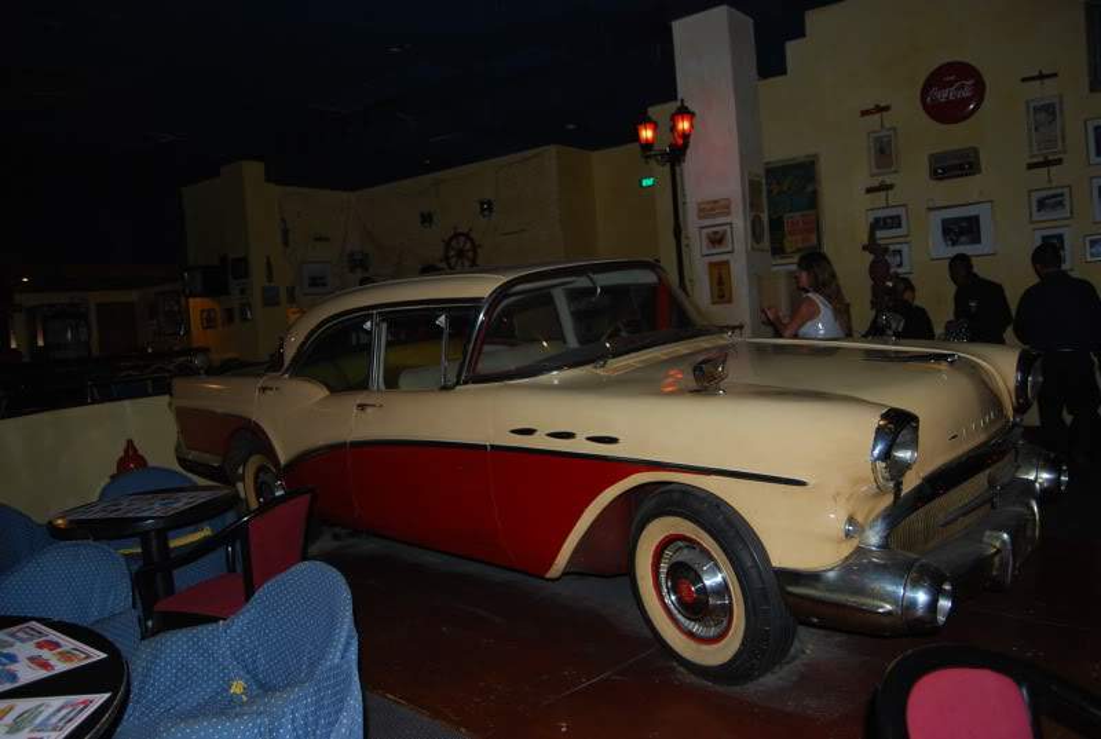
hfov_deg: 67.3
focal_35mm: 27
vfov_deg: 48.1
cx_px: 550
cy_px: 370
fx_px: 827
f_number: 3.5
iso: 200
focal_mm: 18
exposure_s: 1/60
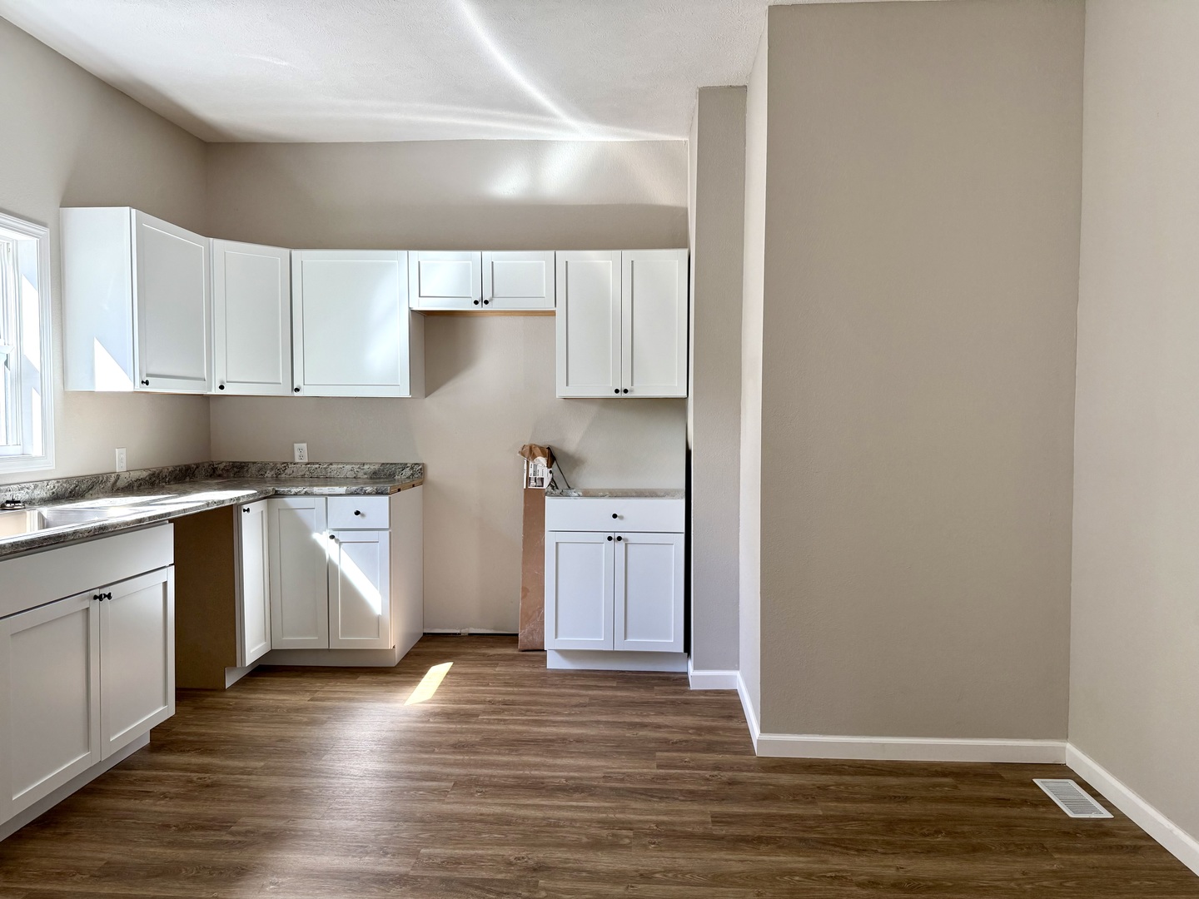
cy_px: 450
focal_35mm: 24
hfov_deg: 71.6
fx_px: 831
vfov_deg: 56.8
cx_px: 600
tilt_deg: -1.2
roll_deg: -0.4
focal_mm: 6.76
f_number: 1.78
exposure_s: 1/229
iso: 200
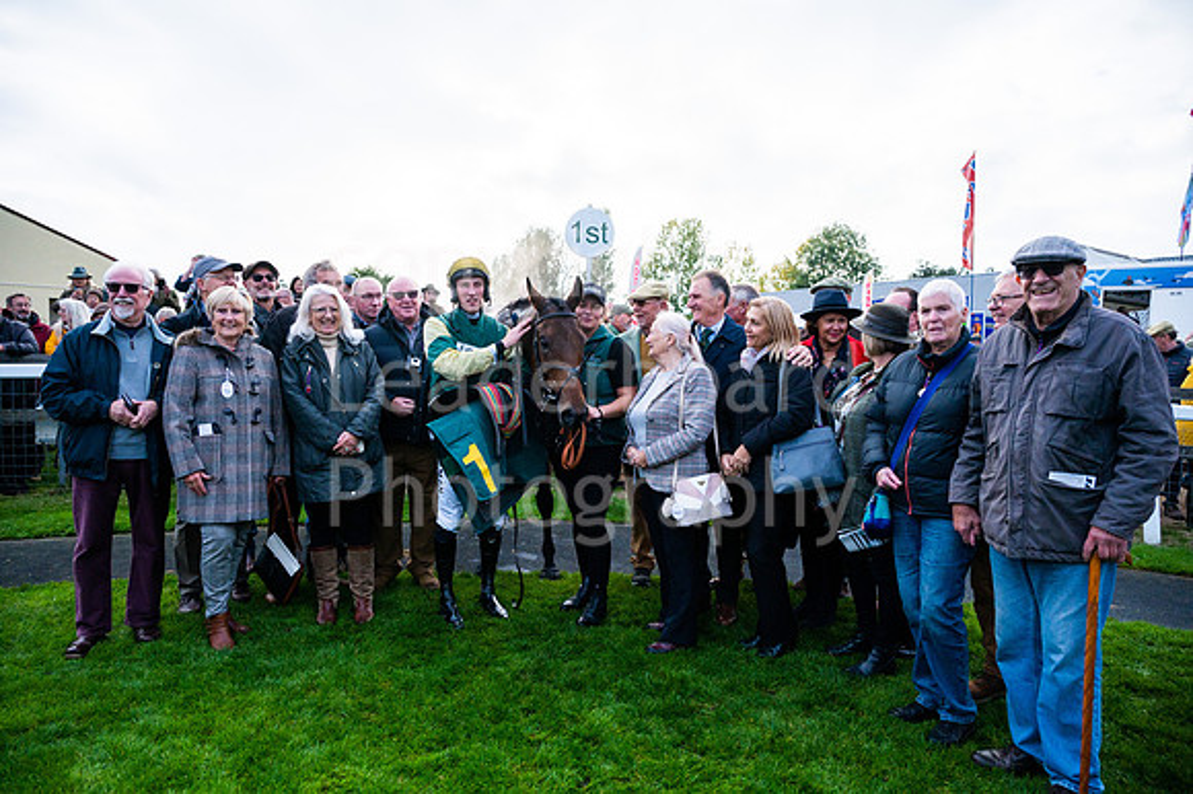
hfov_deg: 73.3
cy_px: 397
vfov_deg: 52.7
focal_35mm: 24
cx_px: 596
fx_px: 802
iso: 500
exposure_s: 1/5000
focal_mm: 24
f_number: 4
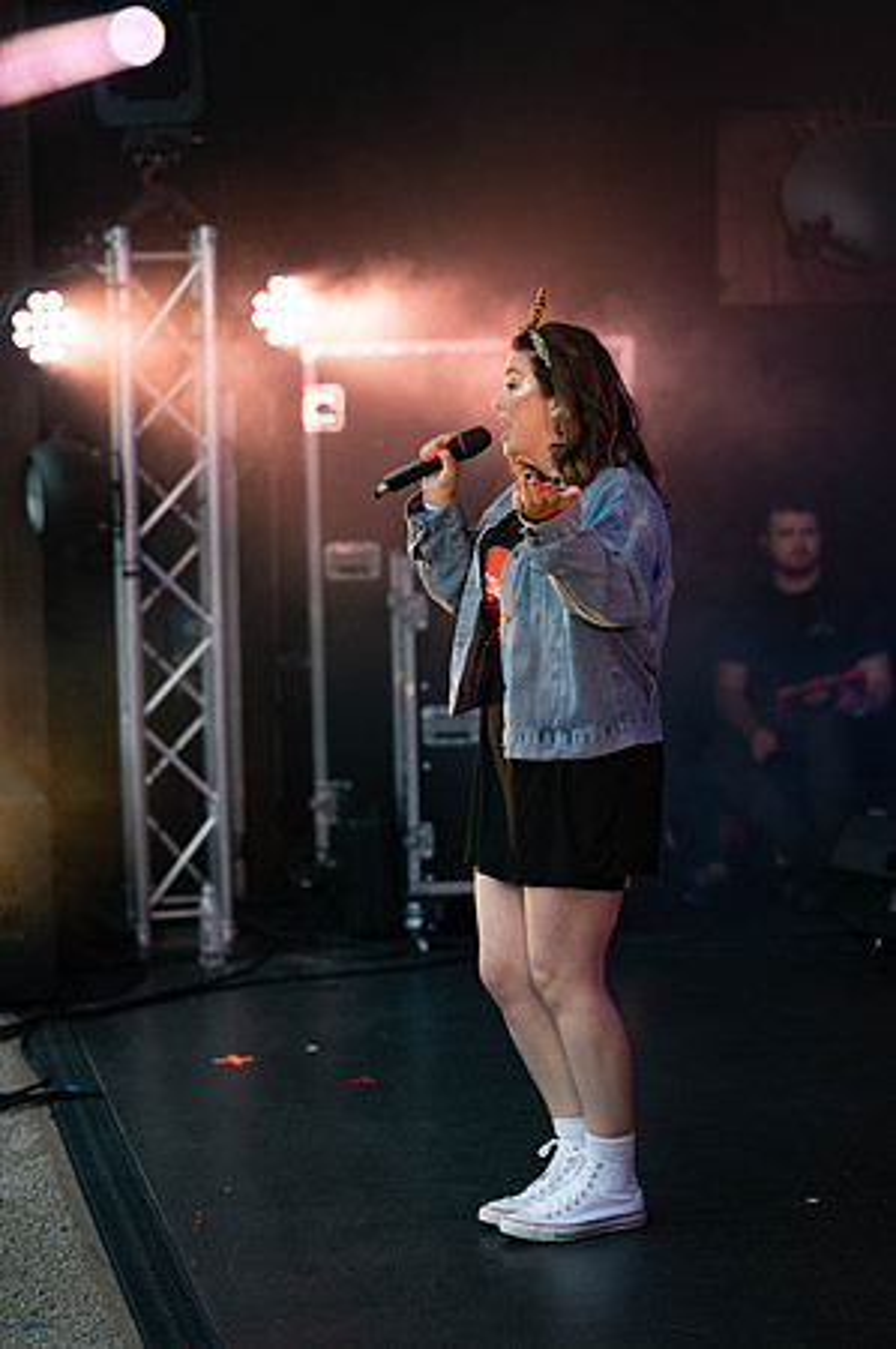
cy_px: 674
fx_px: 3180
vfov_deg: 23.9
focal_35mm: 85
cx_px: 448
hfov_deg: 16.0
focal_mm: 85
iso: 100
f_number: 2.2
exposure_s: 1/320
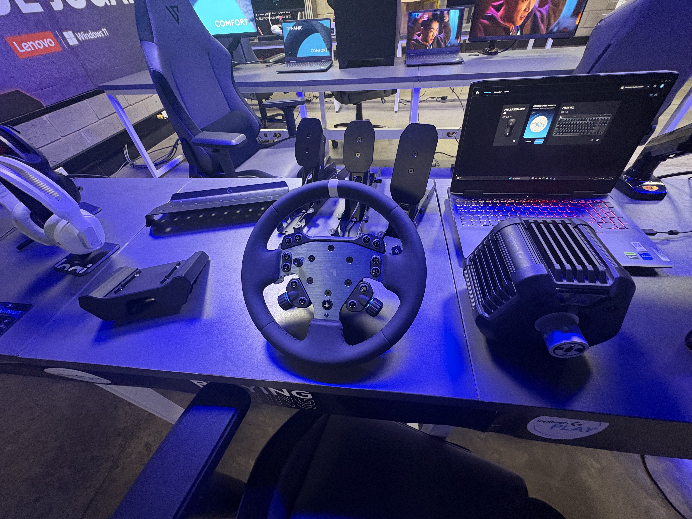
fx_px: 280
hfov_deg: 102.1
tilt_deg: -44.6
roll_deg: +6.6
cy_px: 260
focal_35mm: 14
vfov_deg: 85.7
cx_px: 346
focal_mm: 2.2
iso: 640
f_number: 2.2
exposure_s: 1/40
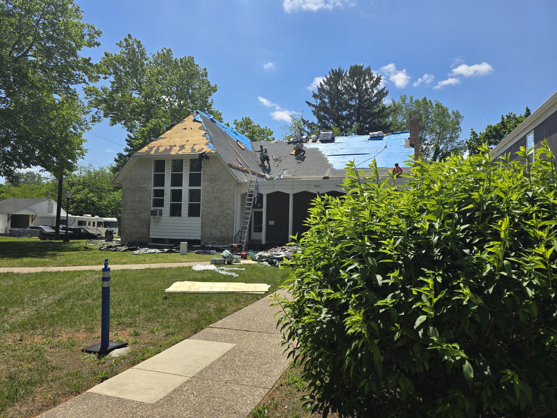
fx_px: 370
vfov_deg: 58.9
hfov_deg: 73.9
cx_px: 278
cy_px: 209
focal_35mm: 23
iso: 12
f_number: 1.7
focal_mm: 6.3
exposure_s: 1/792
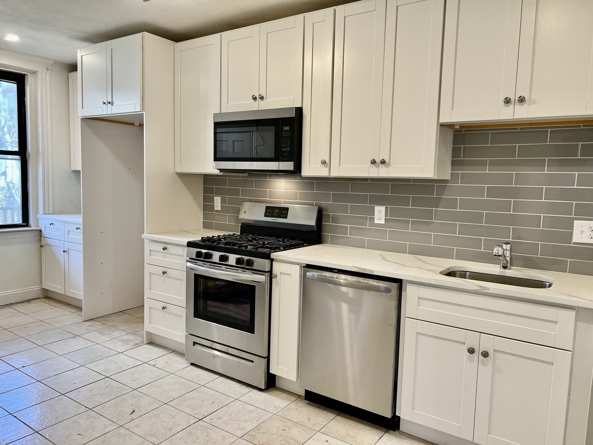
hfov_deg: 67.3
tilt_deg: -6.2
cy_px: 222
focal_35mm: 26
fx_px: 445
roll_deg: -1.7
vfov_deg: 53.1
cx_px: 296
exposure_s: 1/120
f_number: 1.5
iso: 100
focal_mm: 5.7
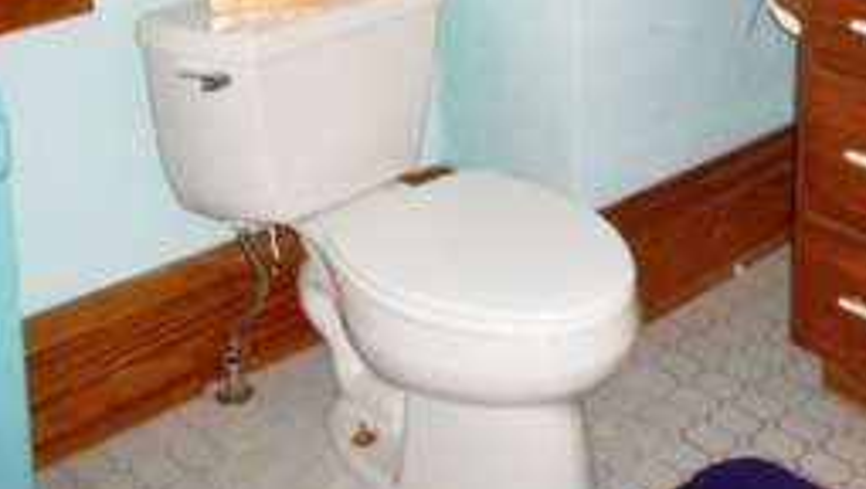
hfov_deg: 28.5
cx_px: 784
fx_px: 1632
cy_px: -170
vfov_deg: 16.0
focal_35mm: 71
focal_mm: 4.6
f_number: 3.2
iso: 400
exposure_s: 1/25
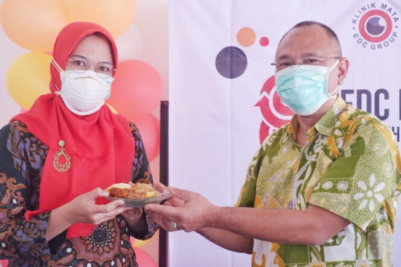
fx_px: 836
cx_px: 200
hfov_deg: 27.0
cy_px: 134
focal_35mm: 75
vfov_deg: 18.2
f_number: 5
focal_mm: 50
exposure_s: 1/160
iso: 1600
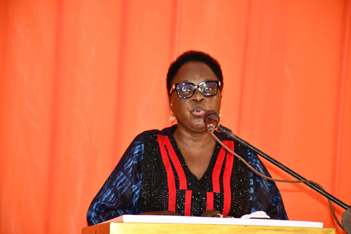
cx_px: 176
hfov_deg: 11.8
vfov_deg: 7.9
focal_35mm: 174
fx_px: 1696
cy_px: 117
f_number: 5.6
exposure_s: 1/60
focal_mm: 116
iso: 2800
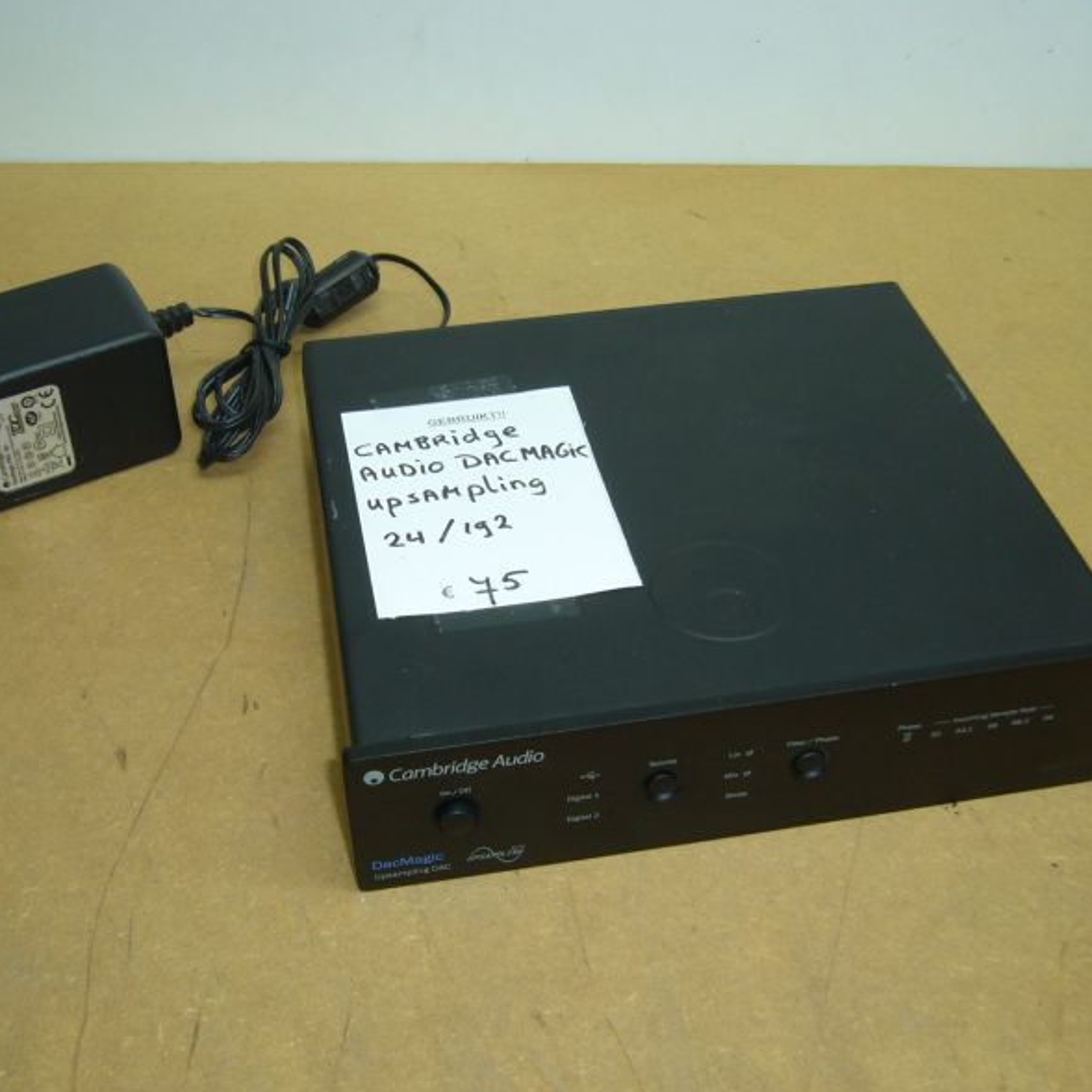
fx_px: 1499
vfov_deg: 40.0
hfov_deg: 40.0
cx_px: 514
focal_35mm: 42
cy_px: 554
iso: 80
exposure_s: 1/30
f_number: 2.8
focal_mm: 5.8
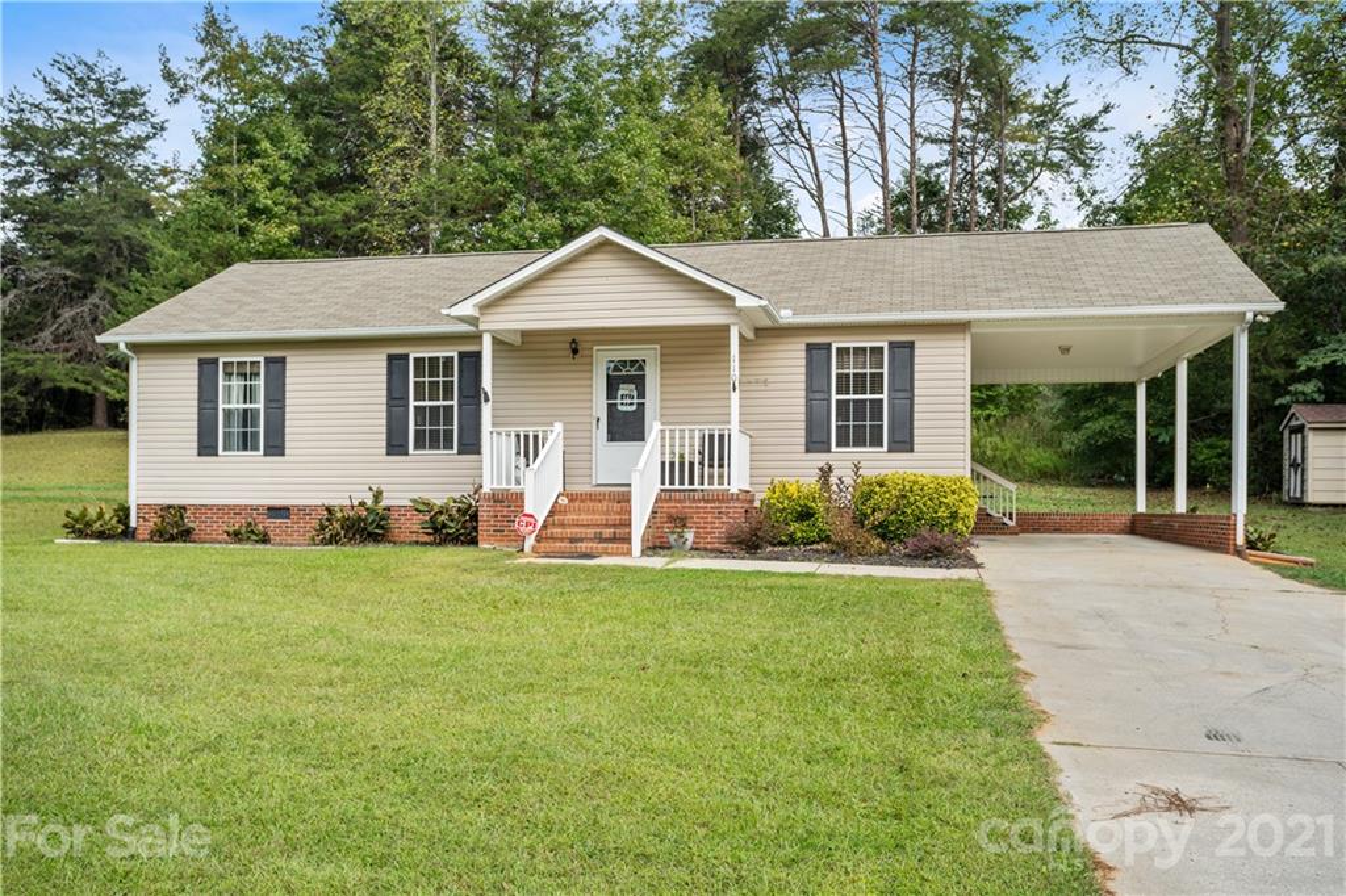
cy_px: 448
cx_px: 673
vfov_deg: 41.1
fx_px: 1196
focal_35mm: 32
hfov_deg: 58.7
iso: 100
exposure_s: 1/160
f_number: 5.6
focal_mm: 32
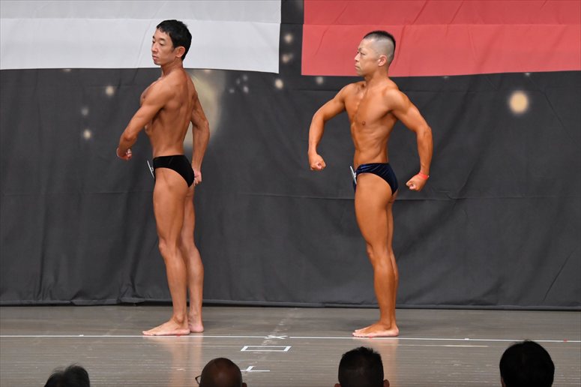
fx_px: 3500
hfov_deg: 9.5
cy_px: 194
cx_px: 290
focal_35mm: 217
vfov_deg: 6.3
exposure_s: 1/400
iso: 5000
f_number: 5.6
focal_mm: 145
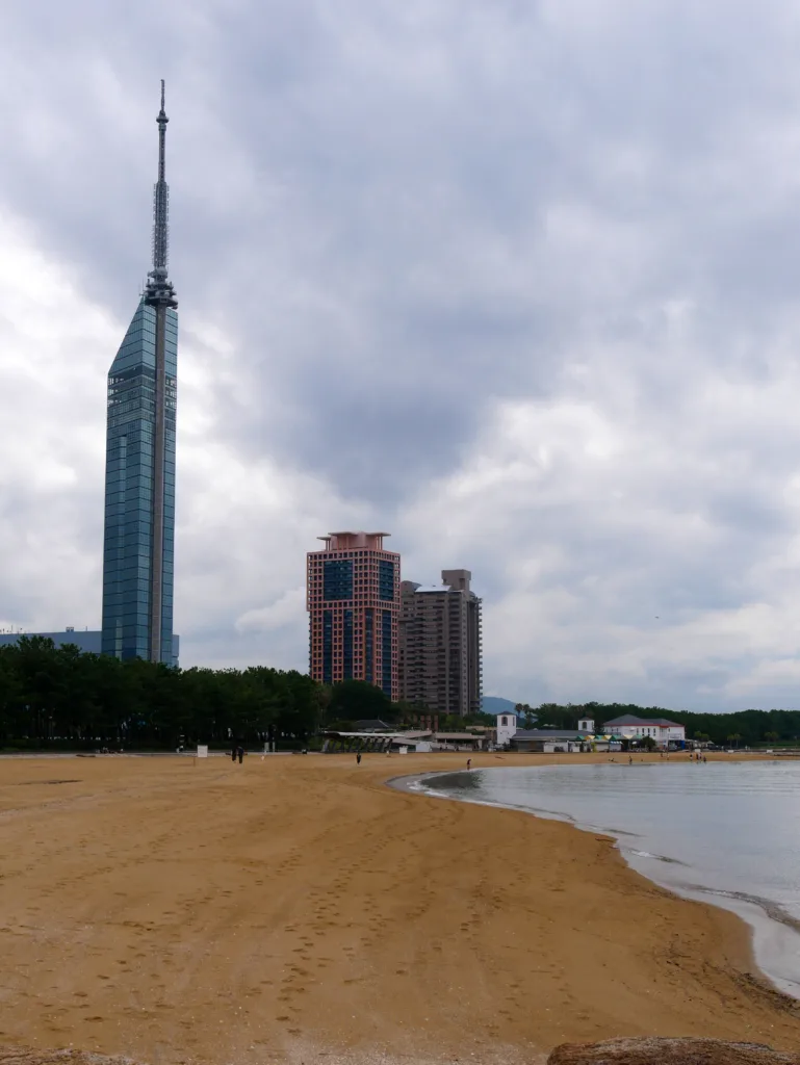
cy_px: 532
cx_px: 400
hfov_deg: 28.1
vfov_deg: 36.8
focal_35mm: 52
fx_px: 1601
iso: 200
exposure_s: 1/500
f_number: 9
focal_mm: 26
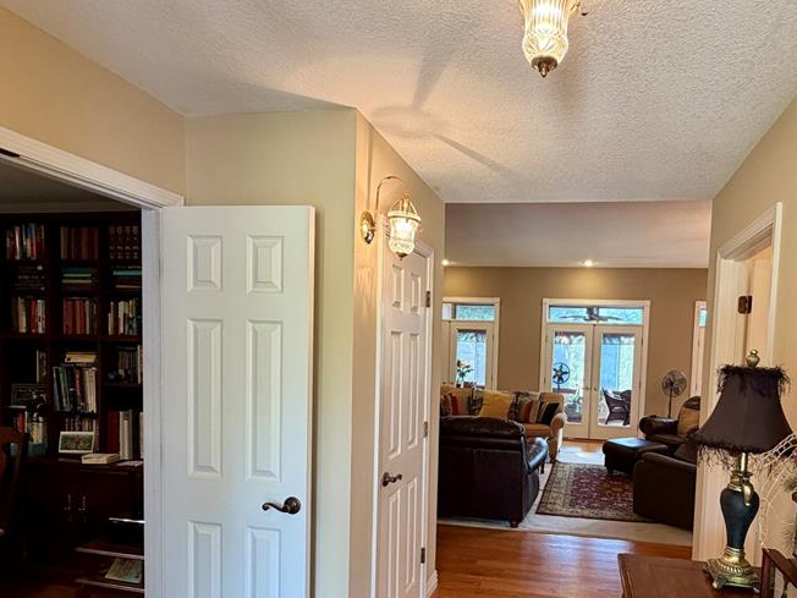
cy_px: 385
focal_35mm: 22
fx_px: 507
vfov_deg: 60.0
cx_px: 510
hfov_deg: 74.7
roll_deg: -1.5
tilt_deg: -3.7
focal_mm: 2.22
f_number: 2.2
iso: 200
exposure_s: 1/60
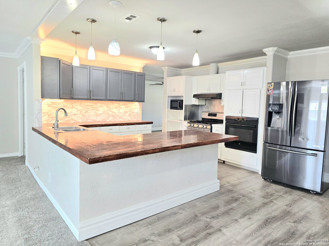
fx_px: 219
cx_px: 164
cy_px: 123
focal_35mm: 23
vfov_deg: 58.9
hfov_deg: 73.9
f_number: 1.7
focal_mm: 6.3
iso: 160
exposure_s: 1/120
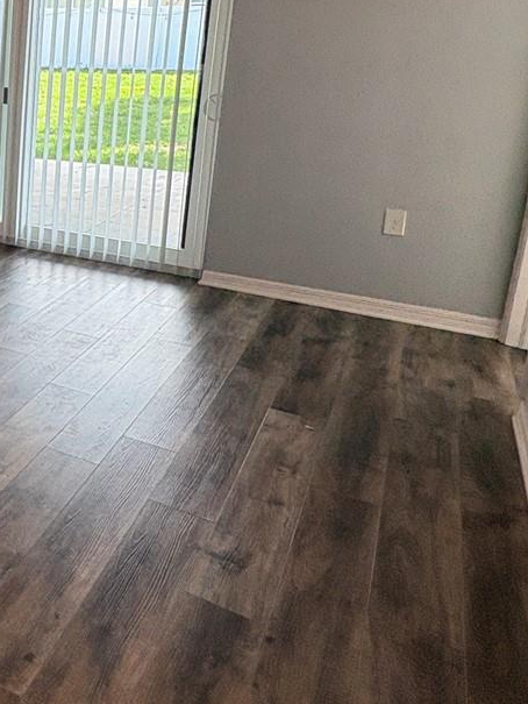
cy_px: 201
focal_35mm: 37
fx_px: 752
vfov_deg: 48.7
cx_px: -197
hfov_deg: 29.3
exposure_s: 1/120
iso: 80
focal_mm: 2.22
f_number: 2.2
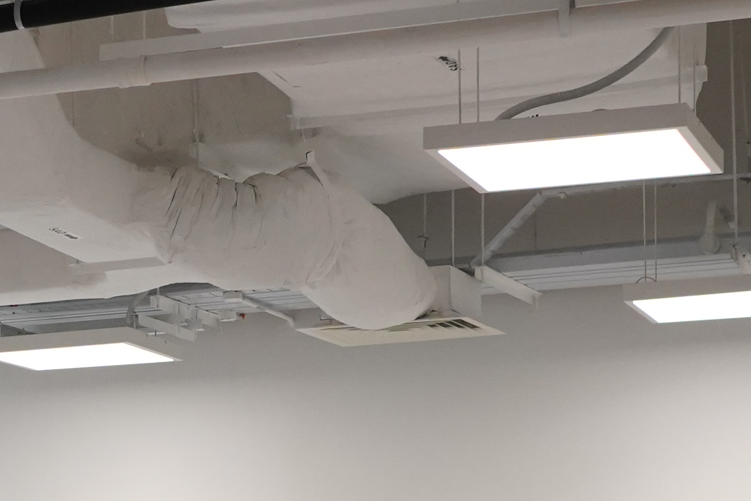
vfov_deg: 10.7
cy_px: 700
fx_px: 2608
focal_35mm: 125
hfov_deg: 15.8
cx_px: -144
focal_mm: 28
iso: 2000
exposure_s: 1/320
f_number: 3.2
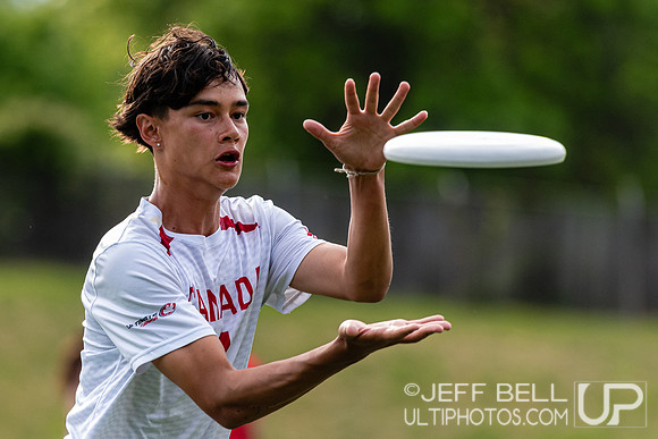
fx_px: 8024
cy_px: 220
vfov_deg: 3.1
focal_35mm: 439
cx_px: 177
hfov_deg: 4.7
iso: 450
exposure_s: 1/1250
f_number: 3.2
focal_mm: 200
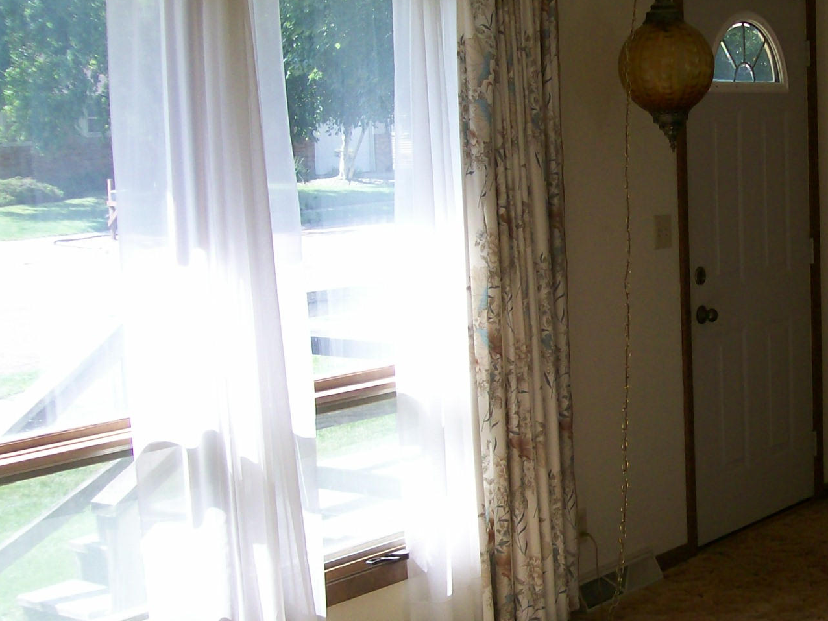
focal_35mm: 65
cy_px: 325
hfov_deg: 28.9
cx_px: 715
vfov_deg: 22.6
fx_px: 1555
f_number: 2.7
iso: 80
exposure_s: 1/232
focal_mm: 6
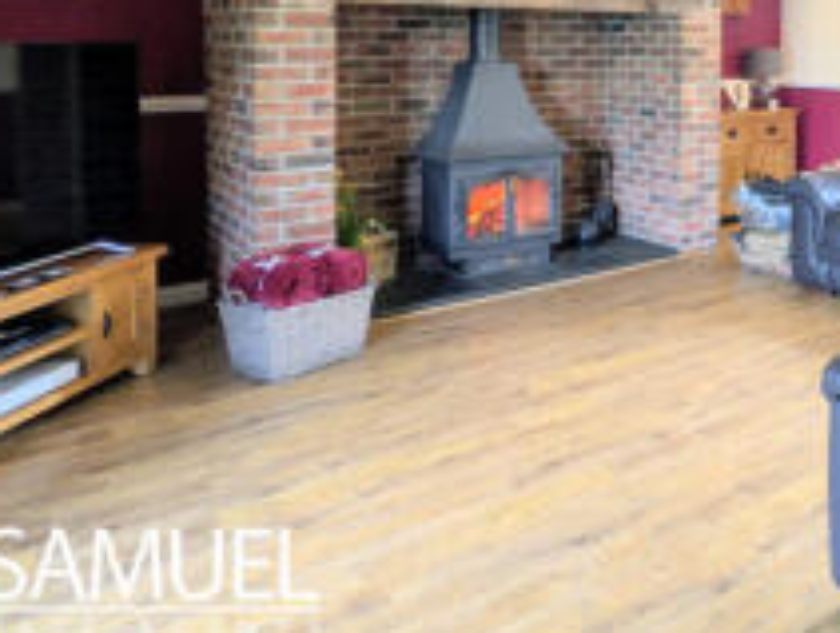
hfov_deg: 49.5
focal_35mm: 33
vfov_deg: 39.9
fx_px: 802
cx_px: 748
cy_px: 62
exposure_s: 1/76.2
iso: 46
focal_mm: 2.23
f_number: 1.95
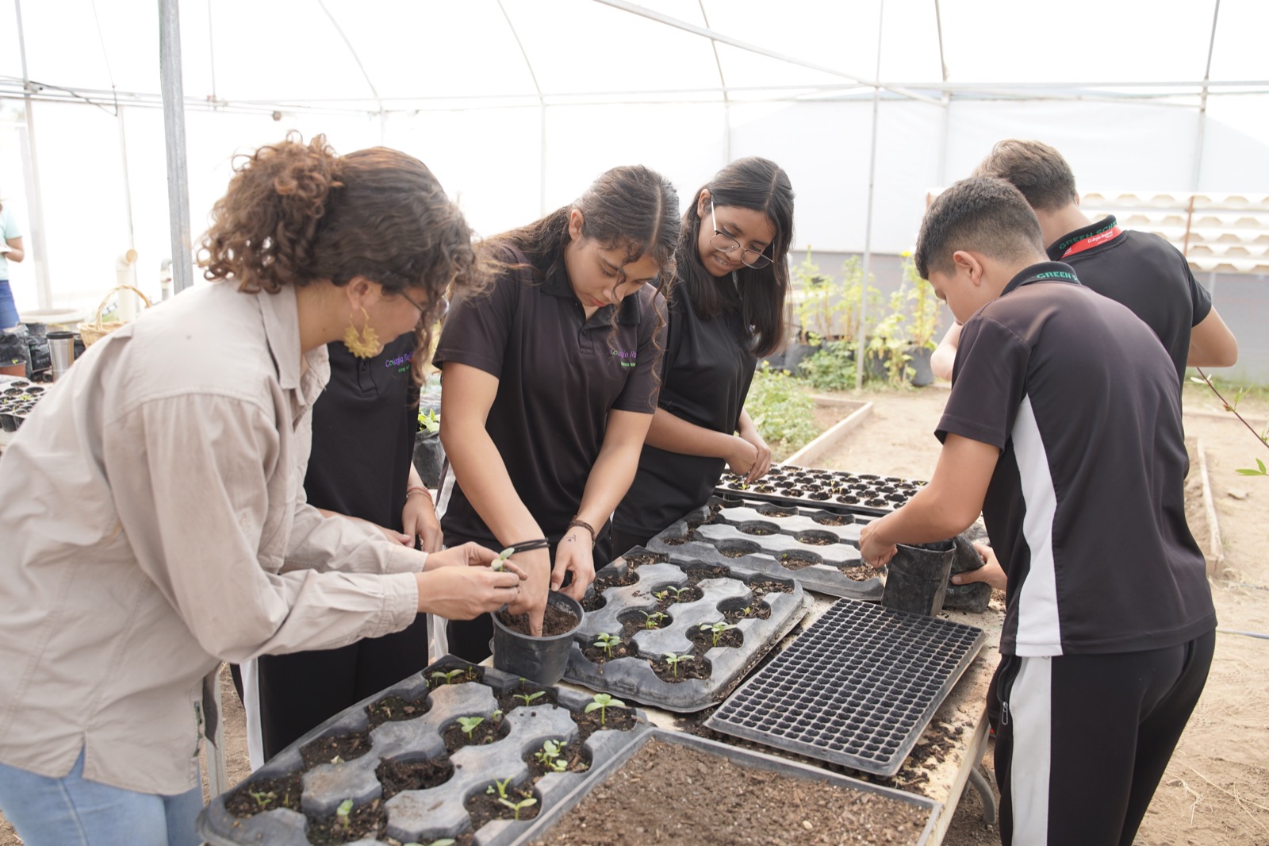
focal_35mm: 31
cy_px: 423
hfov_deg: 60.3
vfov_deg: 42.3
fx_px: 1092
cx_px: 634
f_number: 4
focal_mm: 31
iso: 100
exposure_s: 1/200
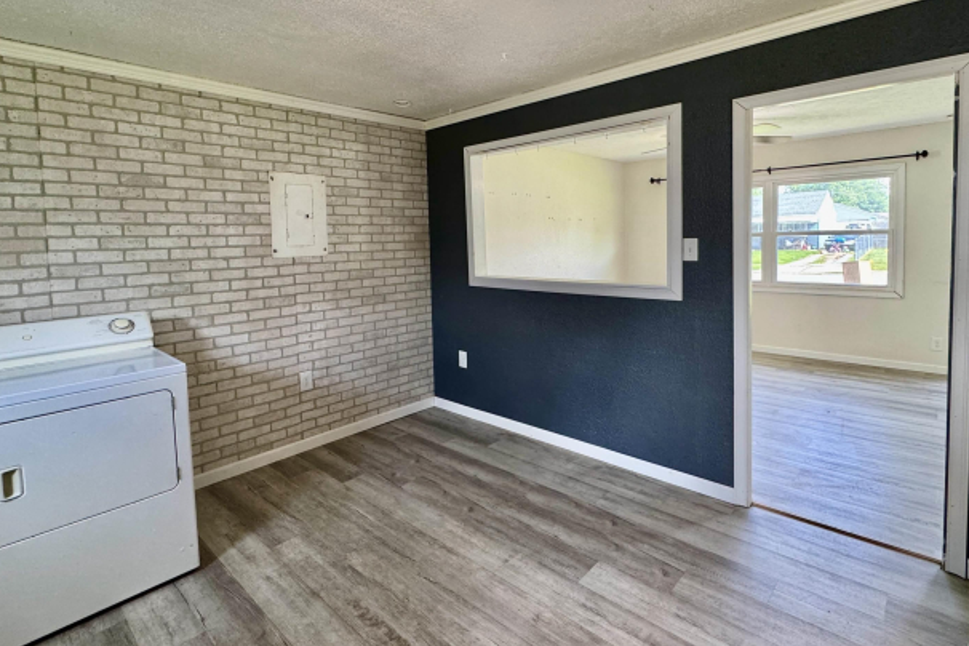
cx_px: 462
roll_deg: +1.0
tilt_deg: -3.7
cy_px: 254
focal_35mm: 16
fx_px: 431
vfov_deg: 72.9
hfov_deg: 96.7
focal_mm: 2.22
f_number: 2.2
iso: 200
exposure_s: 1/120
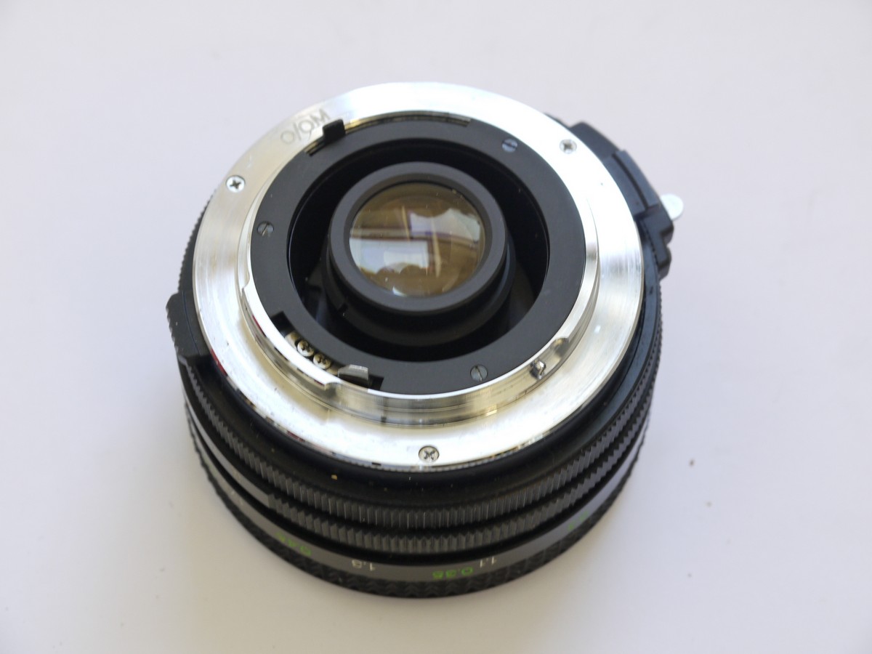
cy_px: 327
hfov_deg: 23.3
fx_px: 2116
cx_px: 436
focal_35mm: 84
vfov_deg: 17.6
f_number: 10
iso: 400
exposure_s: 1/6
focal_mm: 42
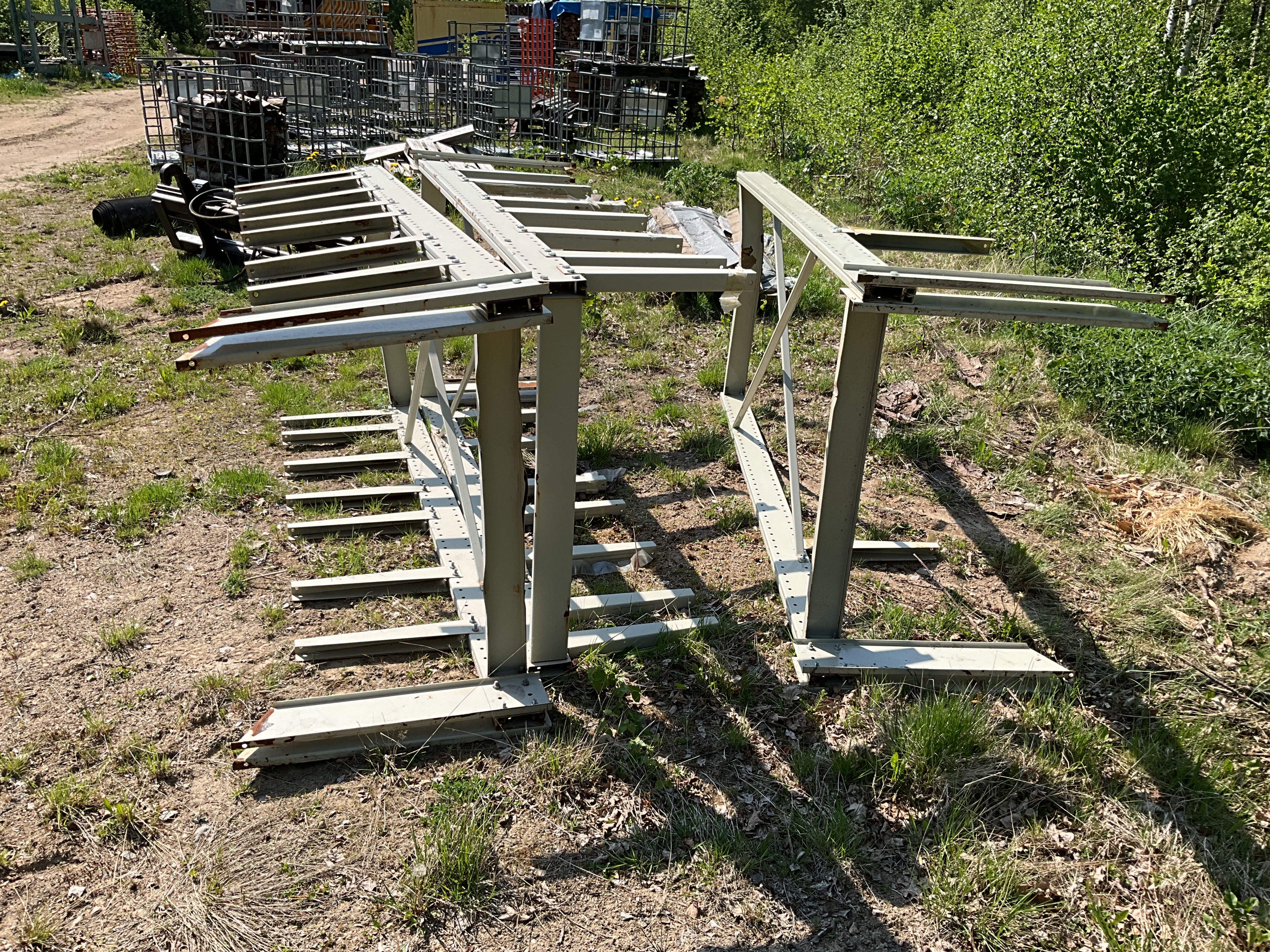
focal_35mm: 29
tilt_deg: -21.9
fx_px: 1064
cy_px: 476
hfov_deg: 61.7
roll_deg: -2.4
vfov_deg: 48.2
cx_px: 635
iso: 25
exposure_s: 1/1490
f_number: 1.8
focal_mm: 3
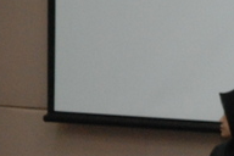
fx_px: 2034
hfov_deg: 6.4
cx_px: 455
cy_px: 130
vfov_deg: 4.4
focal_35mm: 313
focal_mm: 50
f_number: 3.2
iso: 1250
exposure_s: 1/125
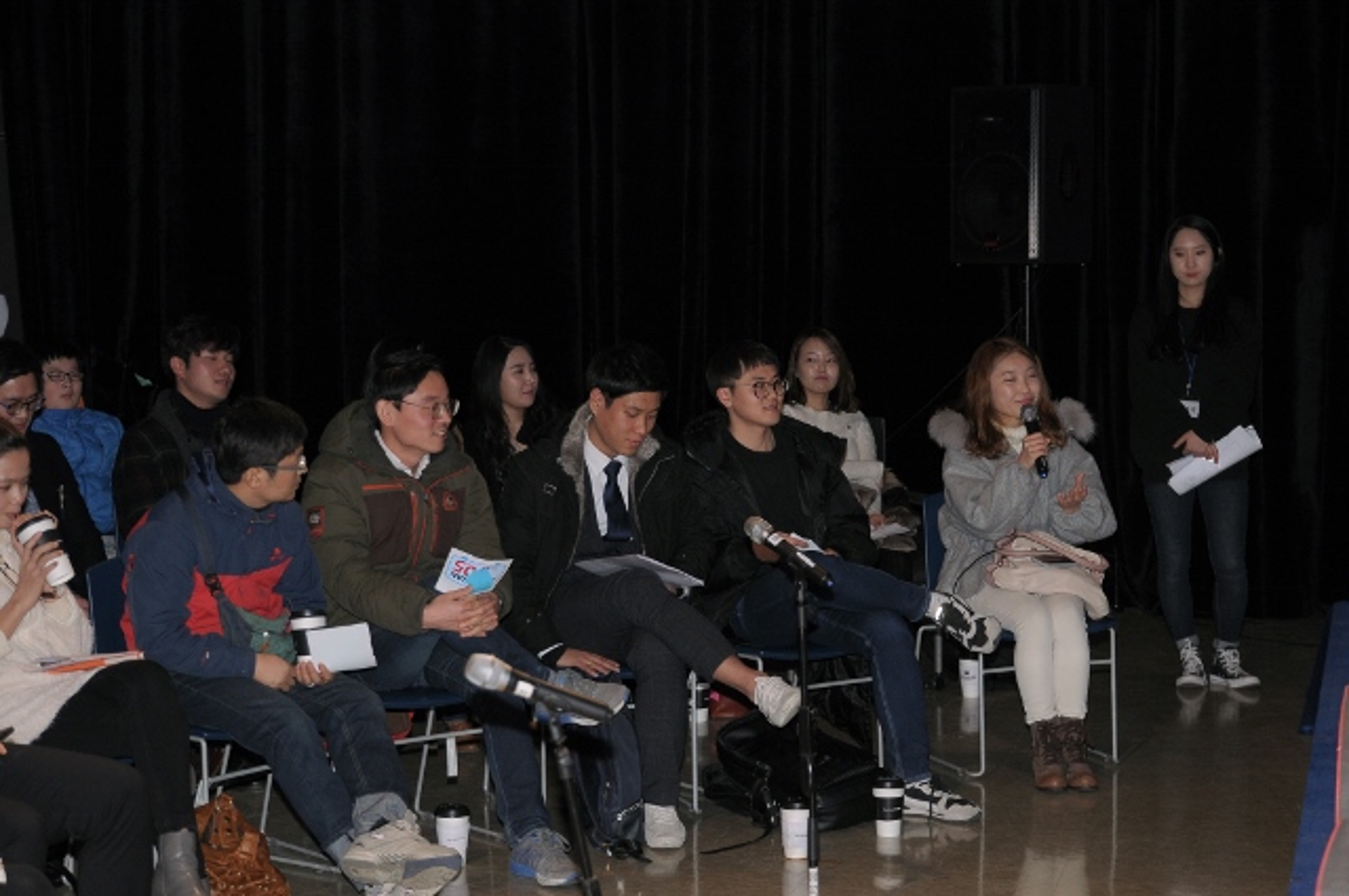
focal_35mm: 75
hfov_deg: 27.0
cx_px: 674
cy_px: 448
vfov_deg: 18.1
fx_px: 2807
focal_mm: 50
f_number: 3.5
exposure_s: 1/160
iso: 500
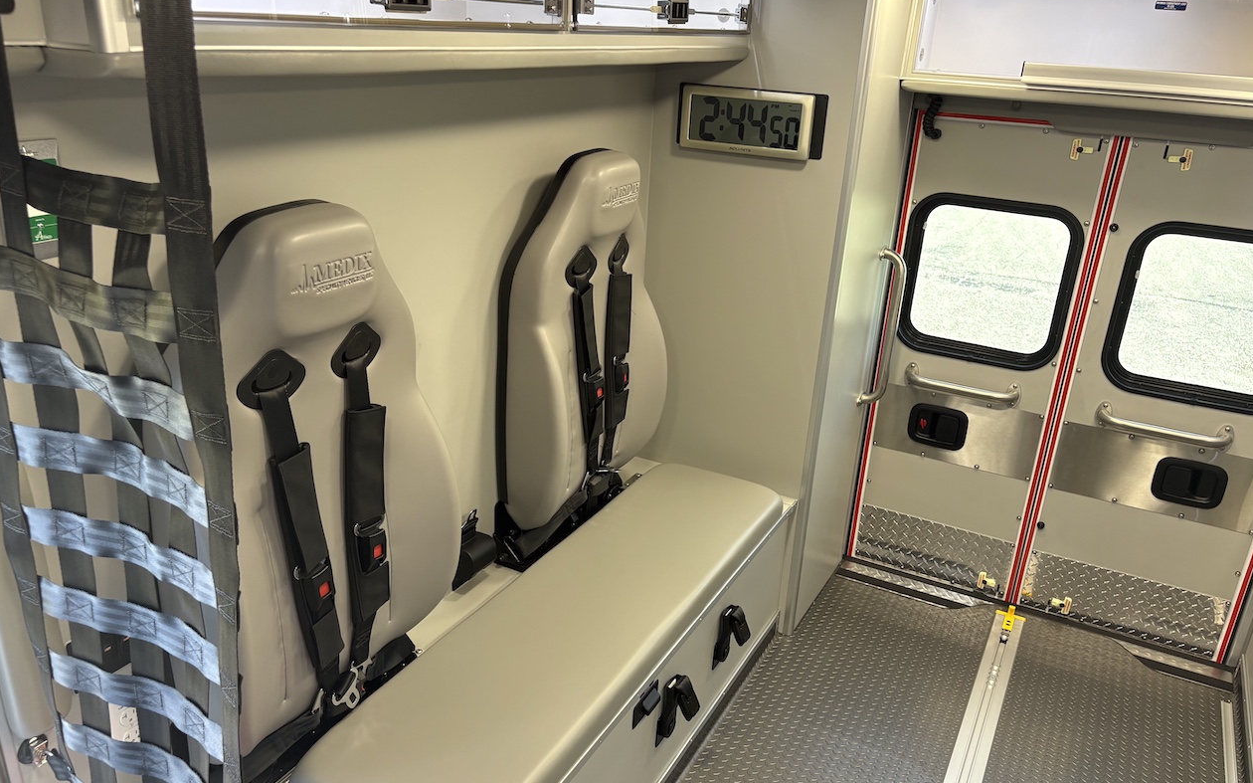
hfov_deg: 66.5
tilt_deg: -20.9
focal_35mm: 28
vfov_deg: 44.5
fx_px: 956
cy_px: 417
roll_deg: -1.5
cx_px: 634
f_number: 1.6
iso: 100
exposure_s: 1/128
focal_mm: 5.96
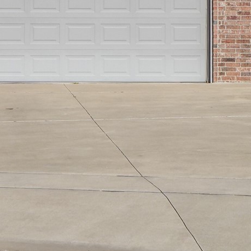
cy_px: -33
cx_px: 40
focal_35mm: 181
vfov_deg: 9.6
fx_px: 1485
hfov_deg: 9.6
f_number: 8
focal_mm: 32
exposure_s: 1/500
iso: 320
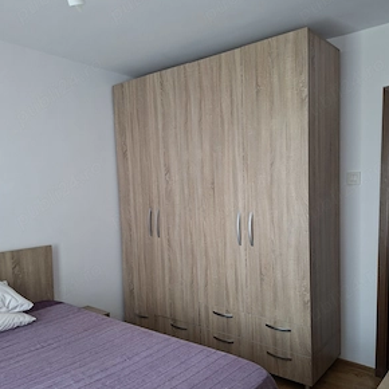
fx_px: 356
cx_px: 200
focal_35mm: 28
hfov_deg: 57.3
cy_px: 216
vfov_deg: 57.2
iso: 320
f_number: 1.8
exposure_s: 1/100
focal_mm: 5.54
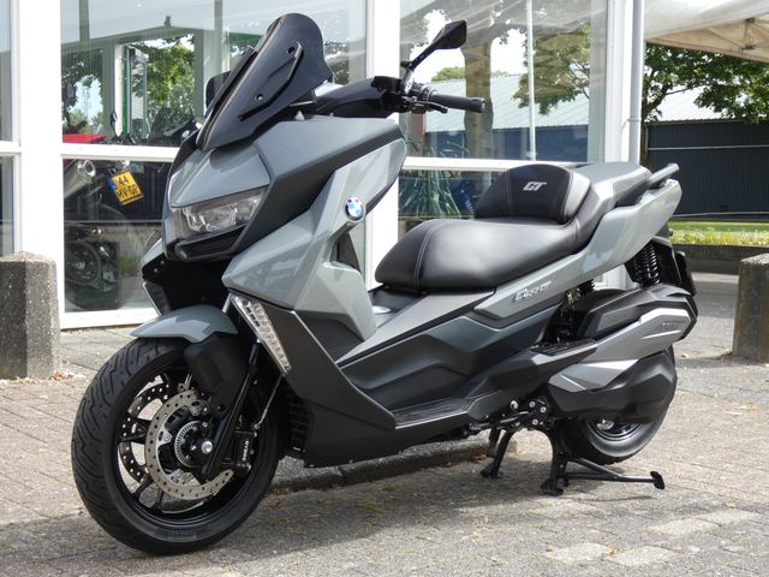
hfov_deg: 33.2
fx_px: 1288
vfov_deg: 25.2
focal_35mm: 58
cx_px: 384
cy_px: 288
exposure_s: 1/200
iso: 80
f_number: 4.1
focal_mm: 10.4
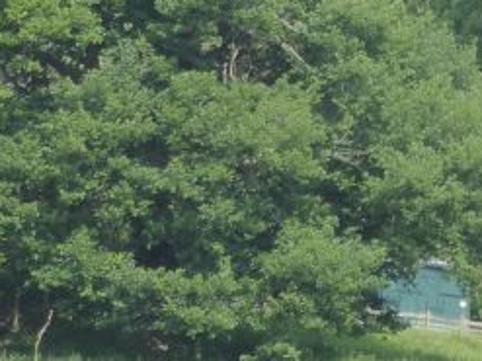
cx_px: 681
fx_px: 11885
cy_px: -357
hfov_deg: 2.3
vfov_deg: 1.7
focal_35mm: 854
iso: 160
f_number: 5.6
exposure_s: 1/200
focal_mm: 33.2
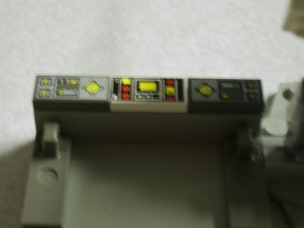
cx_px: 152
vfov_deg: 21.0
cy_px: 114
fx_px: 615
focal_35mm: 70
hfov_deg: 27.8
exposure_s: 1/2
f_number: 4
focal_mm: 18.38
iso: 71
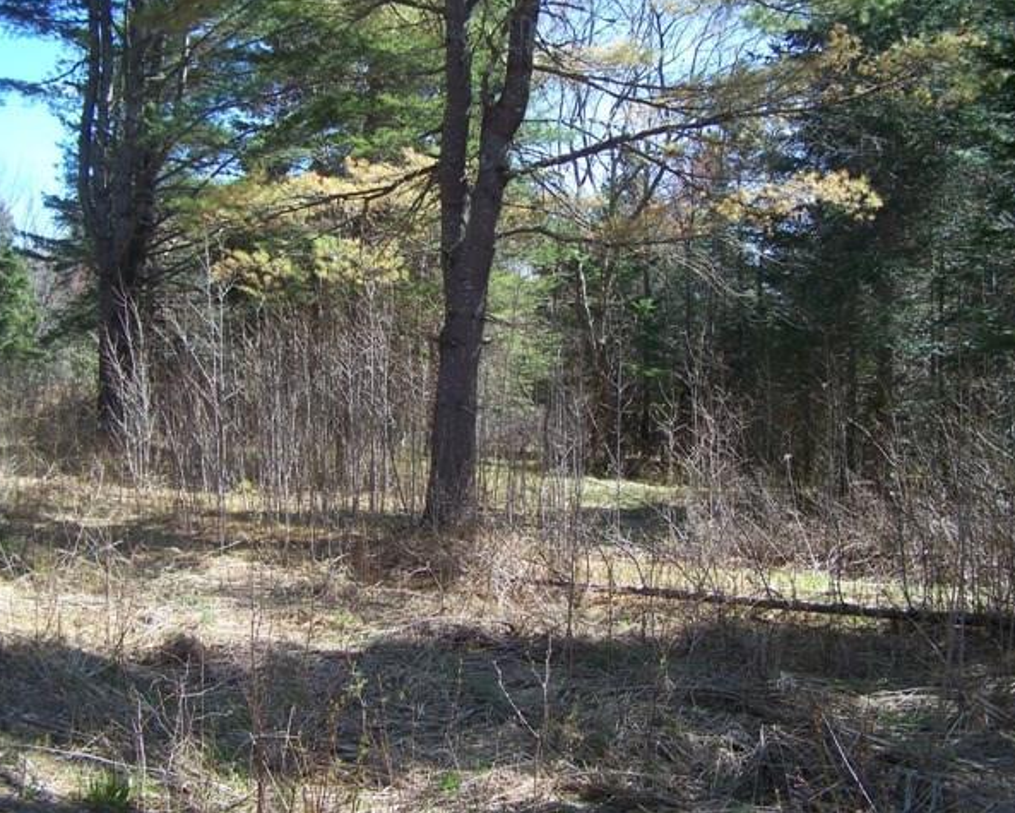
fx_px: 1202
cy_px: 404
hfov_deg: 45.8
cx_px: 493
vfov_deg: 37.4
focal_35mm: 40
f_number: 2.8
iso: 64
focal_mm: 6.3
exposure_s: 1/250
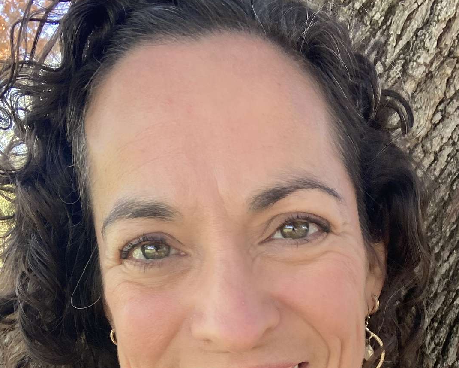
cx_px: 229
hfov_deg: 43.8
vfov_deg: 35.3
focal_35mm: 42
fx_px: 571
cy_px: 250
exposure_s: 1/121
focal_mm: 2.87
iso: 64
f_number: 2.2
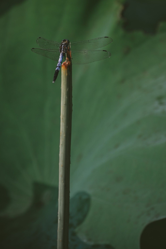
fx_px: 1529
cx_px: 93
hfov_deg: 6.2
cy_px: 111
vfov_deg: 9.3
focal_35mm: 221
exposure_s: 1/160
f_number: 6.3
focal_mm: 130
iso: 100
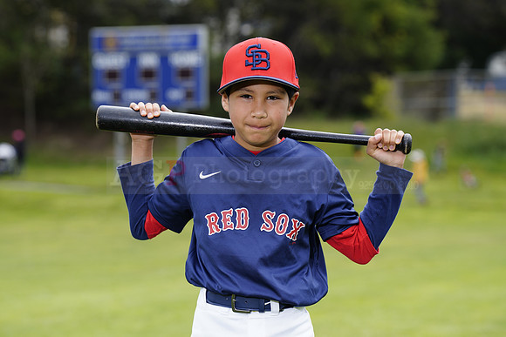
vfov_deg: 8.3
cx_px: 253
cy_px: 168
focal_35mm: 165
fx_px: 2320
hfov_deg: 12.4
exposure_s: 1/250
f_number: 6.3
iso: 100
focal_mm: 165
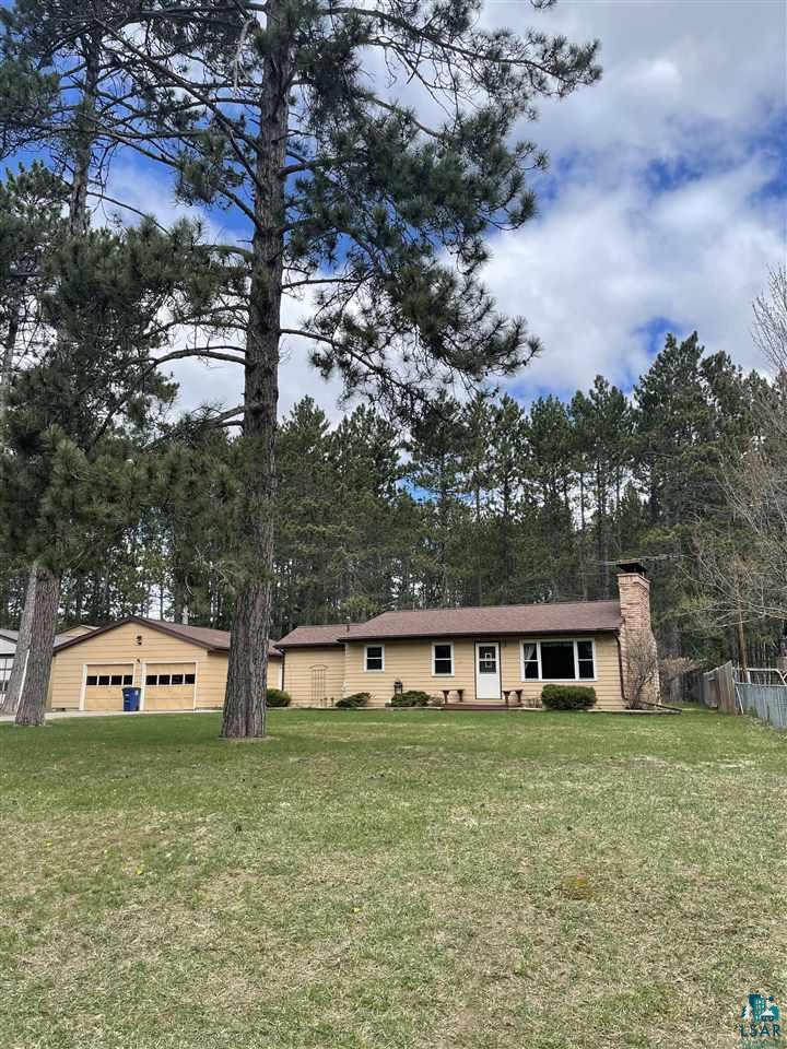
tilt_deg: +12.9
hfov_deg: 53.1
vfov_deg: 67.3
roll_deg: +0.2
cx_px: 394
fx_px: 788
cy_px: 524
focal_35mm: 26
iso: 32
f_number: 1.6
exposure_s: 1/1887
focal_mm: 4.2
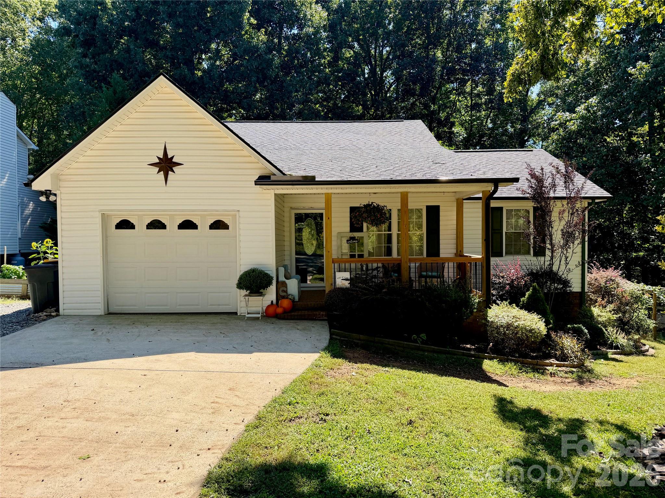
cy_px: 249
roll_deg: -0.6
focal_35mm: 24
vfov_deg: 56.8
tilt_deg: -1.5
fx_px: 461
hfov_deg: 71.6
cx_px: 332
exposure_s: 1/1770
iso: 80
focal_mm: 6.76
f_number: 1.78
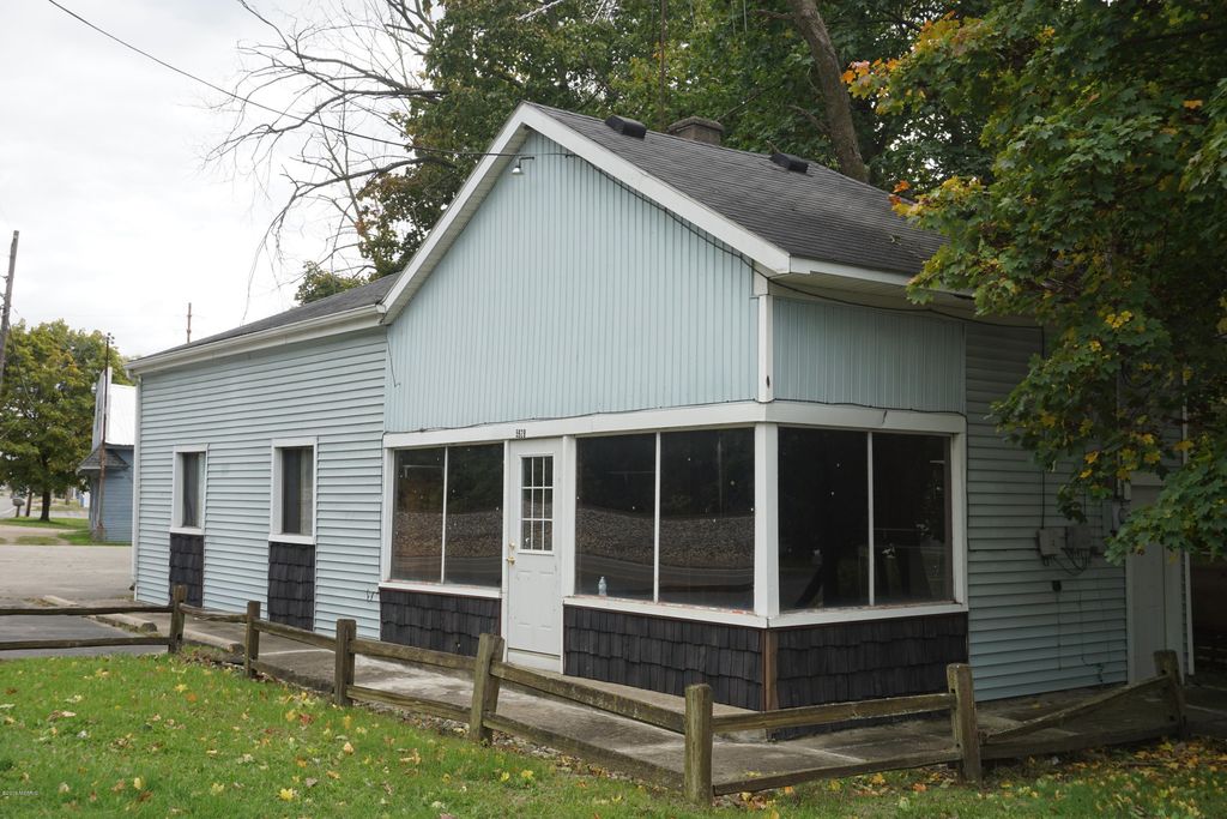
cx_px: 614
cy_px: 410
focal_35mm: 38
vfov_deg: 35.5
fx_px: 1278
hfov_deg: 51.3
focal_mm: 25
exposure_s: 1/100
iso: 200
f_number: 10
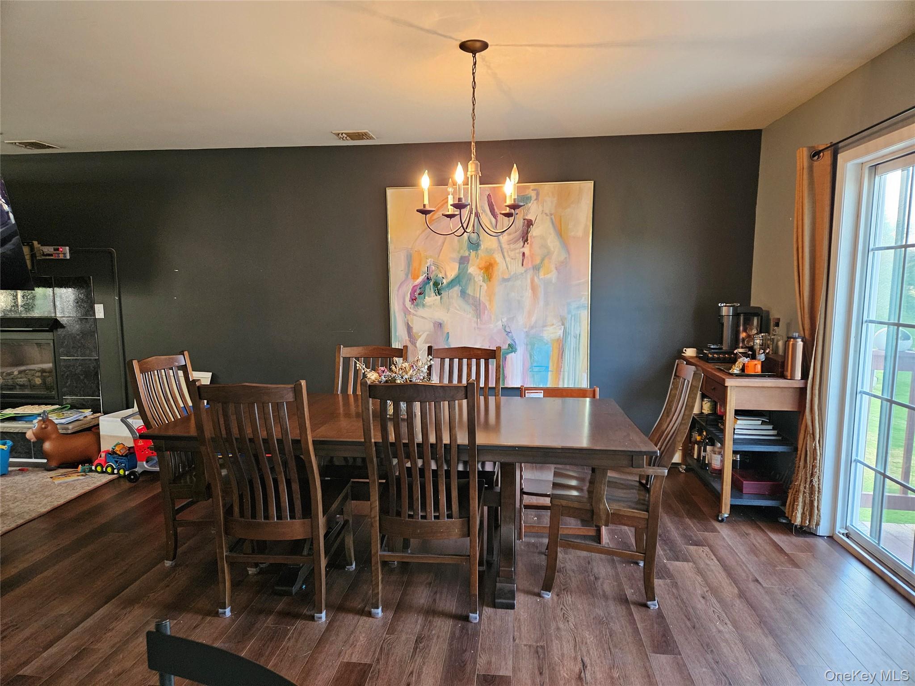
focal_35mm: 23
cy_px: 343
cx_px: 458
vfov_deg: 58.9
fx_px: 608
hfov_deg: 73.9
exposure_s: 1/60
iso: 500
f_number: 1.8
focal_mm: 5.4
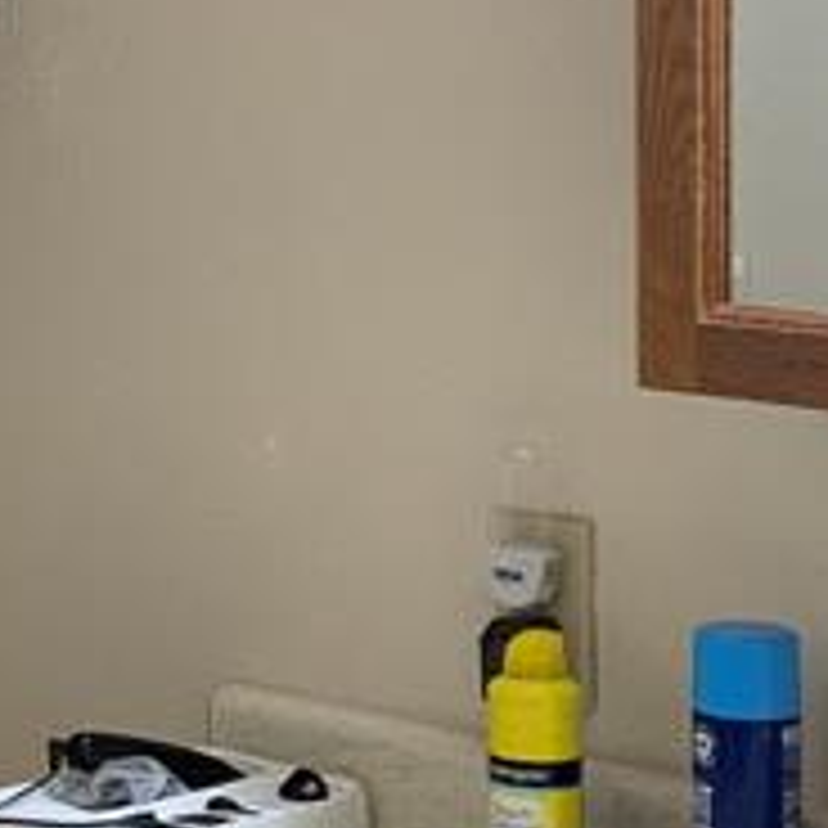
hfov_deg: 11.6
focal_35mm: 143
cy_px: 108
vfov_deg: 12.1
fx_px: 3870
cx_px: -482
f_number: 1.8
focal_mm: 3
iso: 64
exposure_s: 1/122
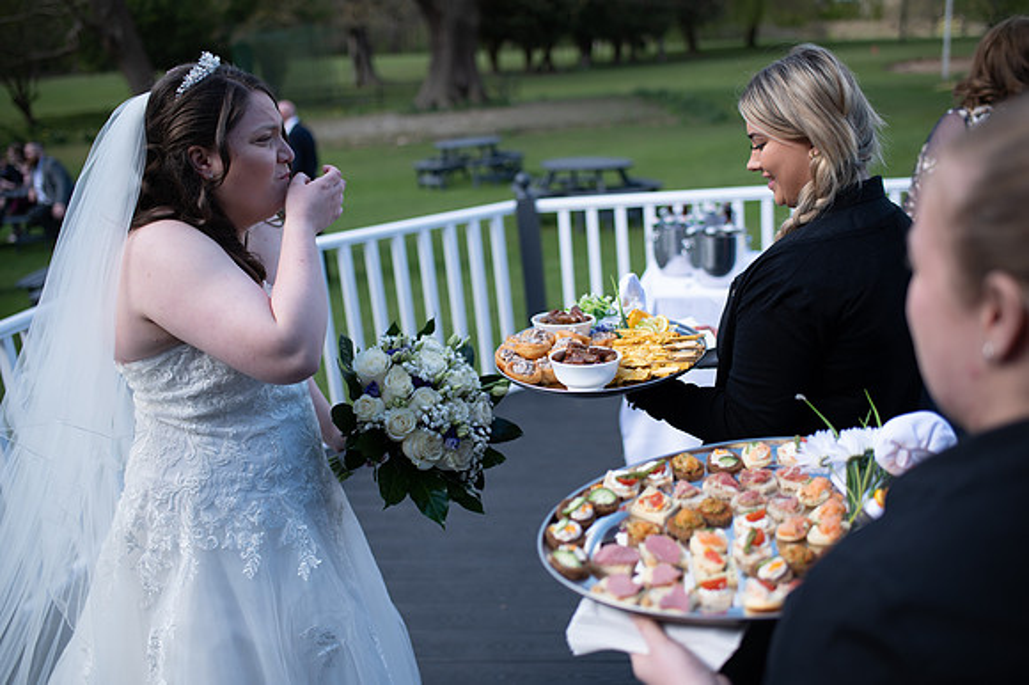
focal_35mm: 35
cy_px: 342
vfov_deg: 37.8
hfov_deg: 54.5
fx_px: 1000
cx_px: 514
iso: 100
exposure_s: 1/1000
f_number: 2.2
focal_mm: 35
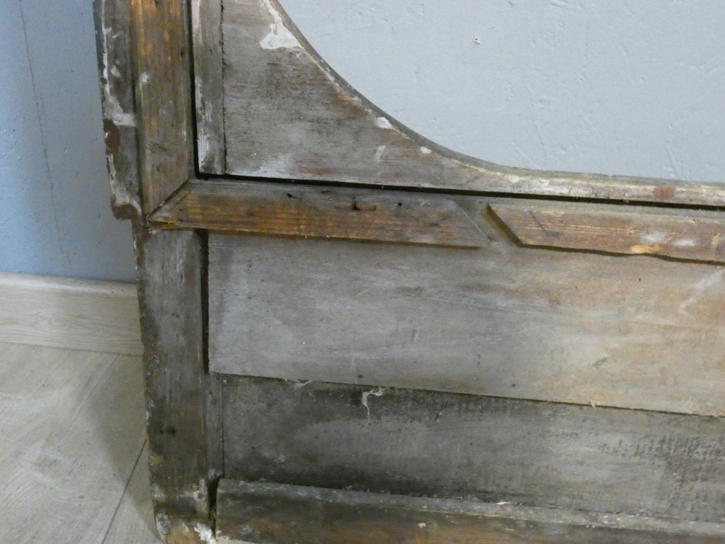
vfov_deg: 37.7
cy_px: 272
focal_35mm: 38
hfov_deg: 49.0
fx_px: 796
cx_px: 362
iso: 2500
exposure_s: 1/125
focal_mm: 6.8
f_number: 3.5
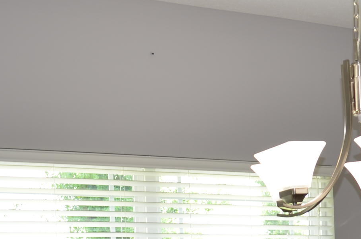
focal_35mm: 89
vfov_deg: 14.1
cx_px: 281
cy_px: 383
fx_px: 891
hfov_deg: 22.6
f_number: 4.5
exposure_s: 1/25
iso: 100
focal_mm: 18
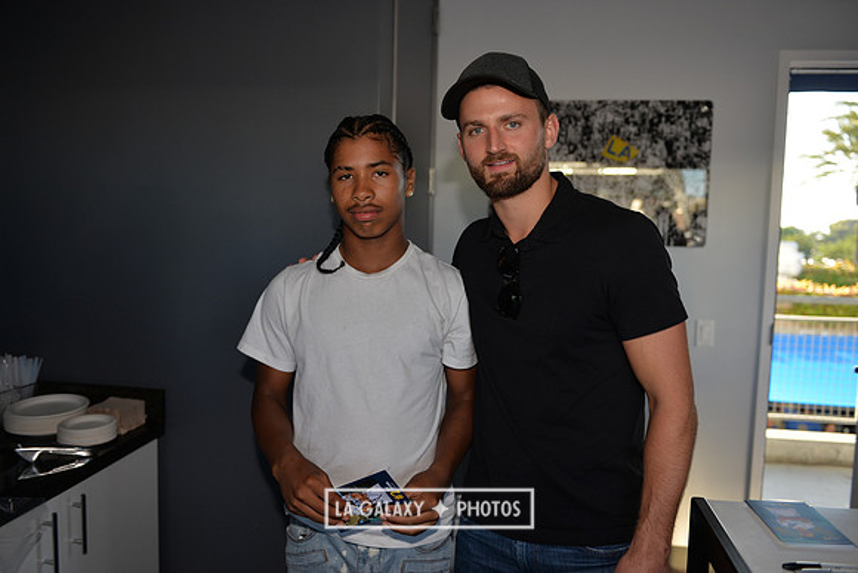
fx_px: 691
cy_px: 286
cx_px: 429
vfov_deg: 45.0
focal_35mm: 29
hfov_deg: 63.6
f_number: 2.8
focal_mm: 29
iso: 450
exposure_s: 1/640
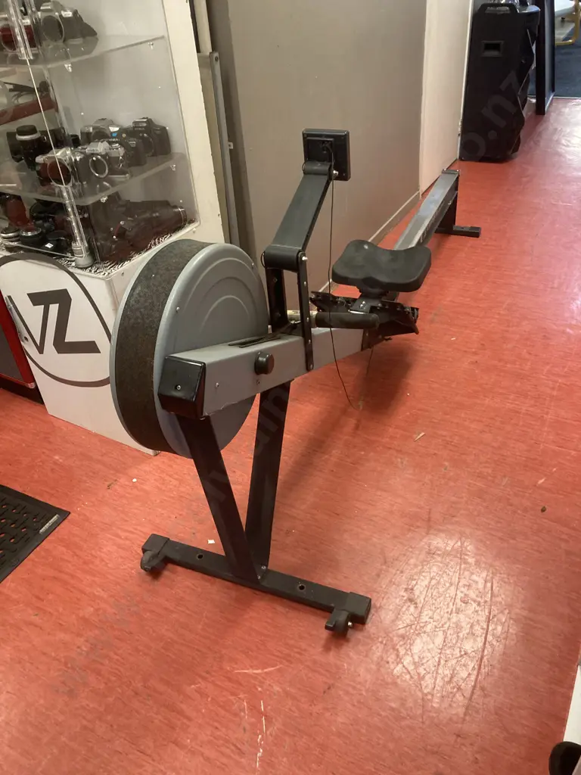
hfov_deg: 49.7
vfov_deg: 63.4
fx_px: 627
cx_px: 290
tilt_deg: -36.5
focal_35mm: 28
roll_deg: +3.8
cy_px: 388
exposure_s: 1/50
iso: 250
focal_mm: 3.99
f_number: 1.8
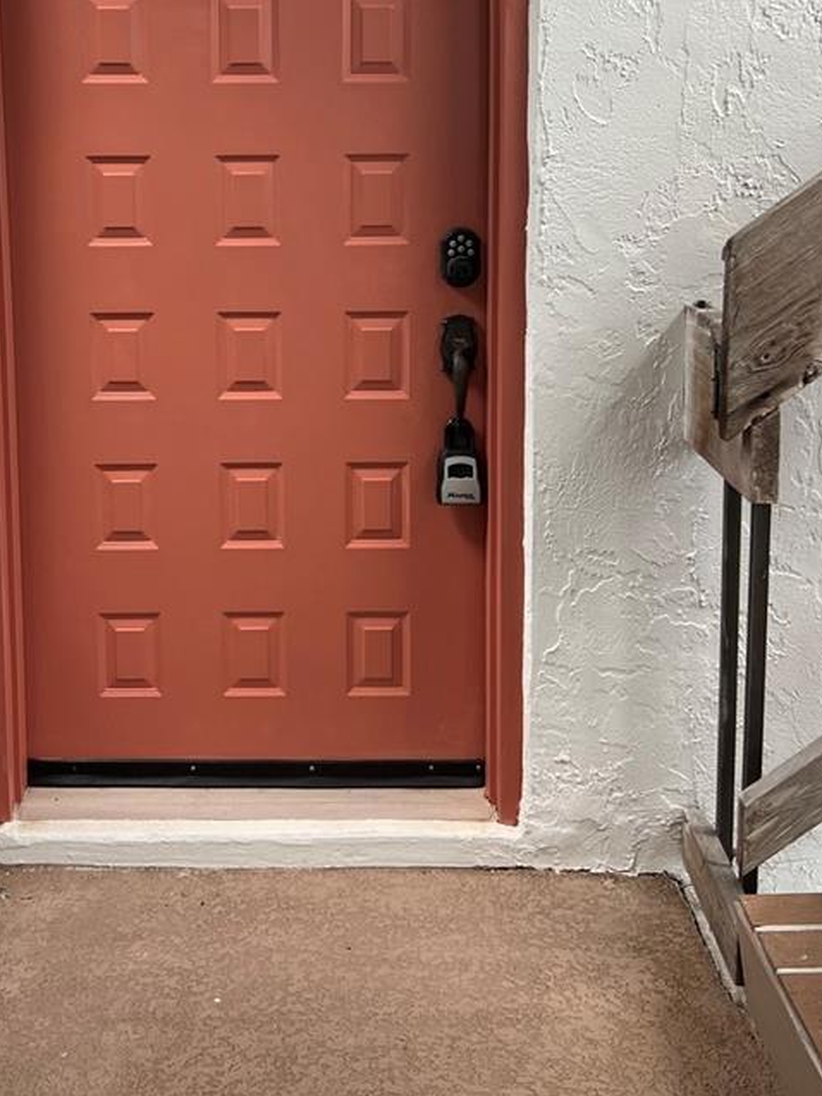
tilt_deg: -8.9
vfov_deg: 38.2
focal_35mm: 49
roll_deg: +0.0
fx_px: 1551
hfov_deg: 29.5
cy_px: 315
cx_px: 272
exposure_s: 1/174
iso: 40
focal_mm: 5.7
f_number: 1.5
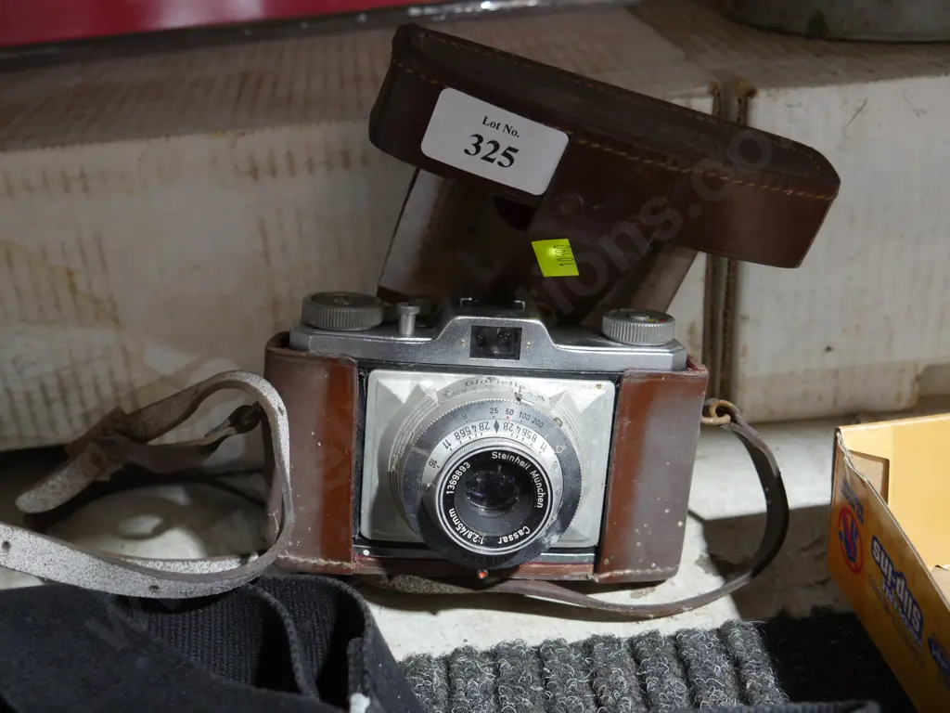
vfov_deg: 36.0
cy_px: 356
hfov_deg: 46.8
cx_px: 475
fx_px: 1098
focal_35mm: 40
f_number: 4.5
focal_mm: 20
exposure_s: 1/60
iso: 1600
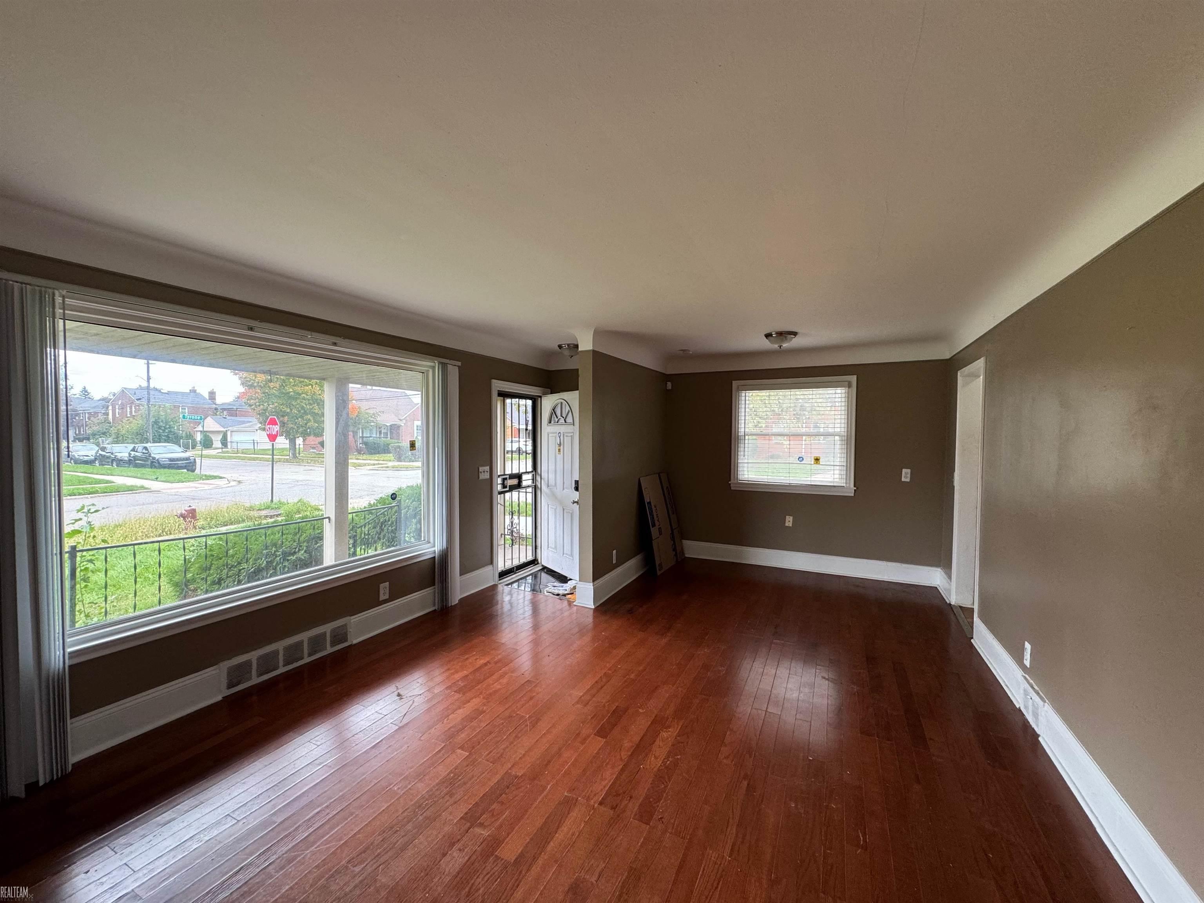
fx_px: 487
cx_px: 602
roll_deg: -0.1
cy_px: 452
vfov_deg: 85.7
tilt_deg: -1.8
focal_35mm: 14
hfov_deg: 102.1
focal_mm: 2.22
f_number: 2.2
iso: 160
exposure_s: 1/99
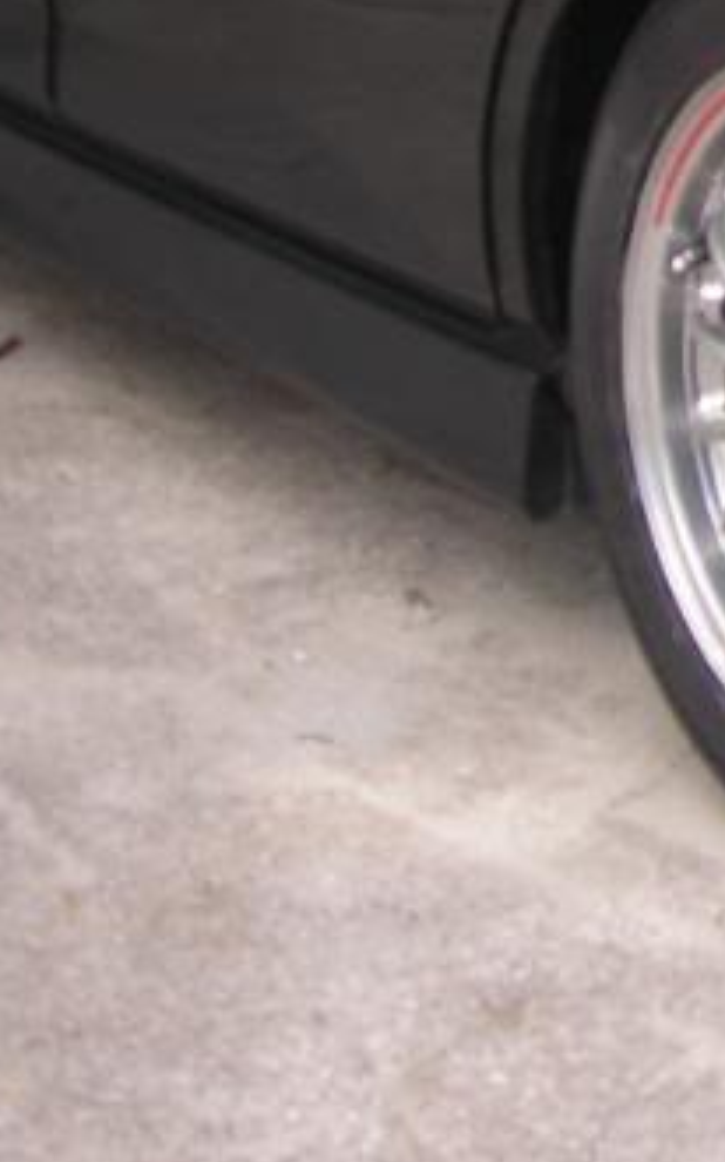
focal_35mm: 125
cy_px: -134
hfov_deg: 9.6
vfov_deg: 16.2
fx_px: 3955
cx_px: 1545
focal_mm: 6.3
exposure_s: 1/166
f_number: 3.2
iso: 50
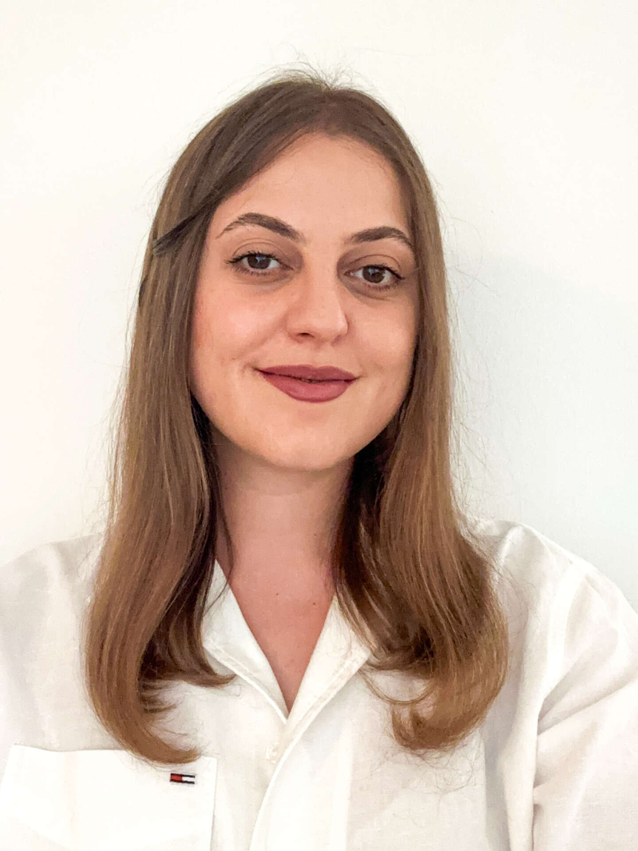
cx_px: 319
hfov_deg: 46.8
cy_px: 426
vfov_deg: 60.0
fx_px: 737
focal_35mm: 30
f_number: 1.9
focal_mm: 2.69
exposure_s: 1/35
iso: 250
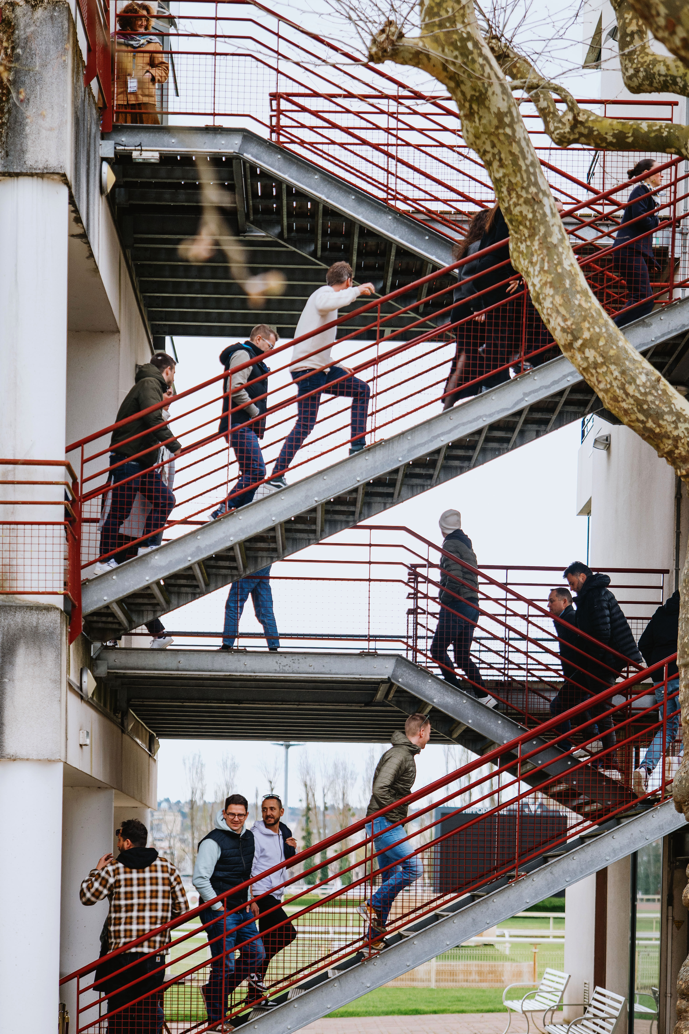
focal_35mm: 73
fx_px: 2096
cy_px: 517
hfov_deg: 18.7
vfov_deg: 27.7
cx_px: 344
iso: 640
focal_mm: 73
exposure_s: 1/1600
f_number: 2.8
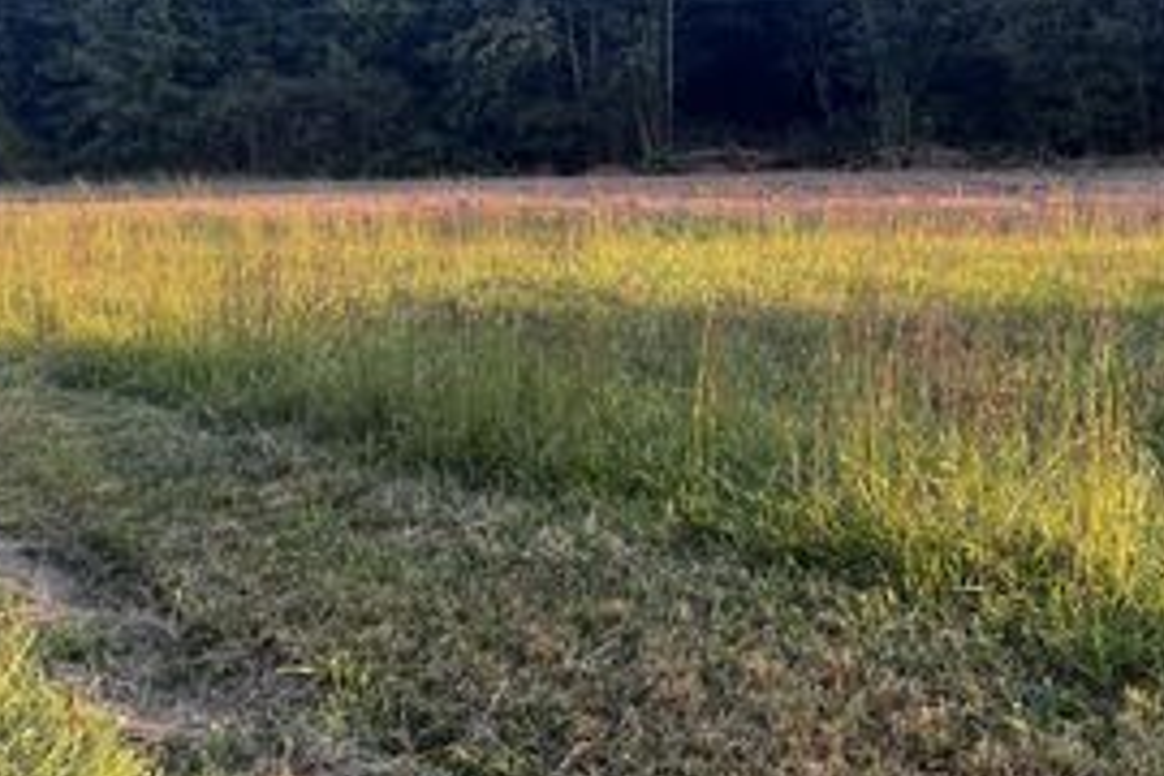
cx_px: 940
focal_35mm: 50
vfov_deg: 26.9
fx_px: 1617
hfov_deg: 38.1
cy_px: 300
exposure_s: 1/231
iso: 40
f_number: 1.5
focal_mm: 5.7
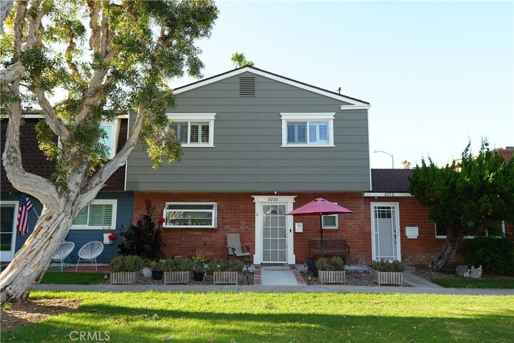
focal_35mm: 24
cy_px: 172
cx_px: 257
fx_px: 343
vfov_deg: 53.1
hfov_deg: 73.7
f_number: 5.6
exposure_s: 1/80
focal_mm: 16
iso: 100
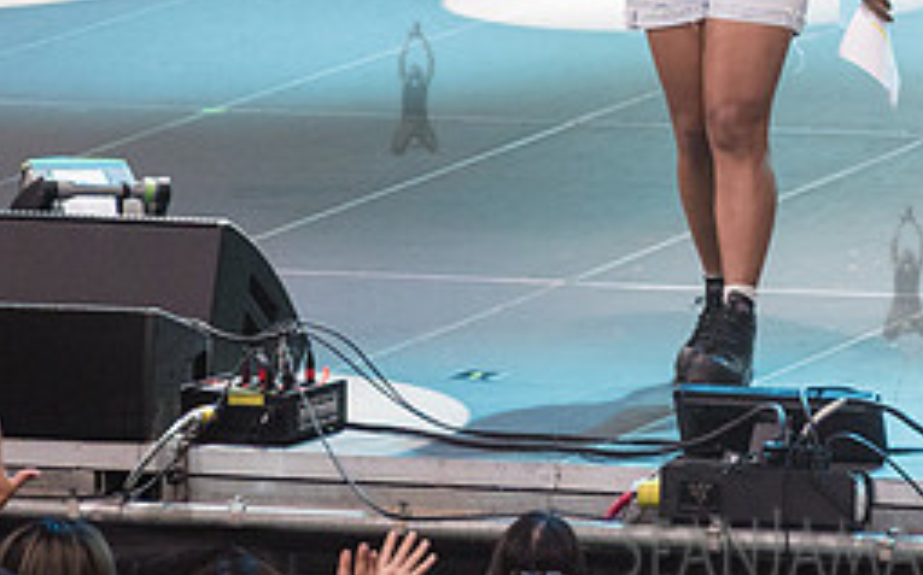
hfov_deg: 3.4
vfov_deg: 2.1
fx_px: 15636
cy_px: -252
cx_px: 728
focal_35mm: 622
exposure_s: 1/500
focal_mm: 200
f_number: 4.5
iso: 2500
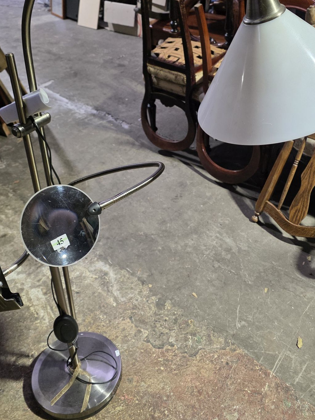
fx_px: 412
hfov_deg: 41.8
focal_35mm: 34
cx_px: 167
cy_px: 190
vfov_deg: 53.9
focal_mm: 6.3
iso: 200
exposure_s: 1/100
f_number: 1.7
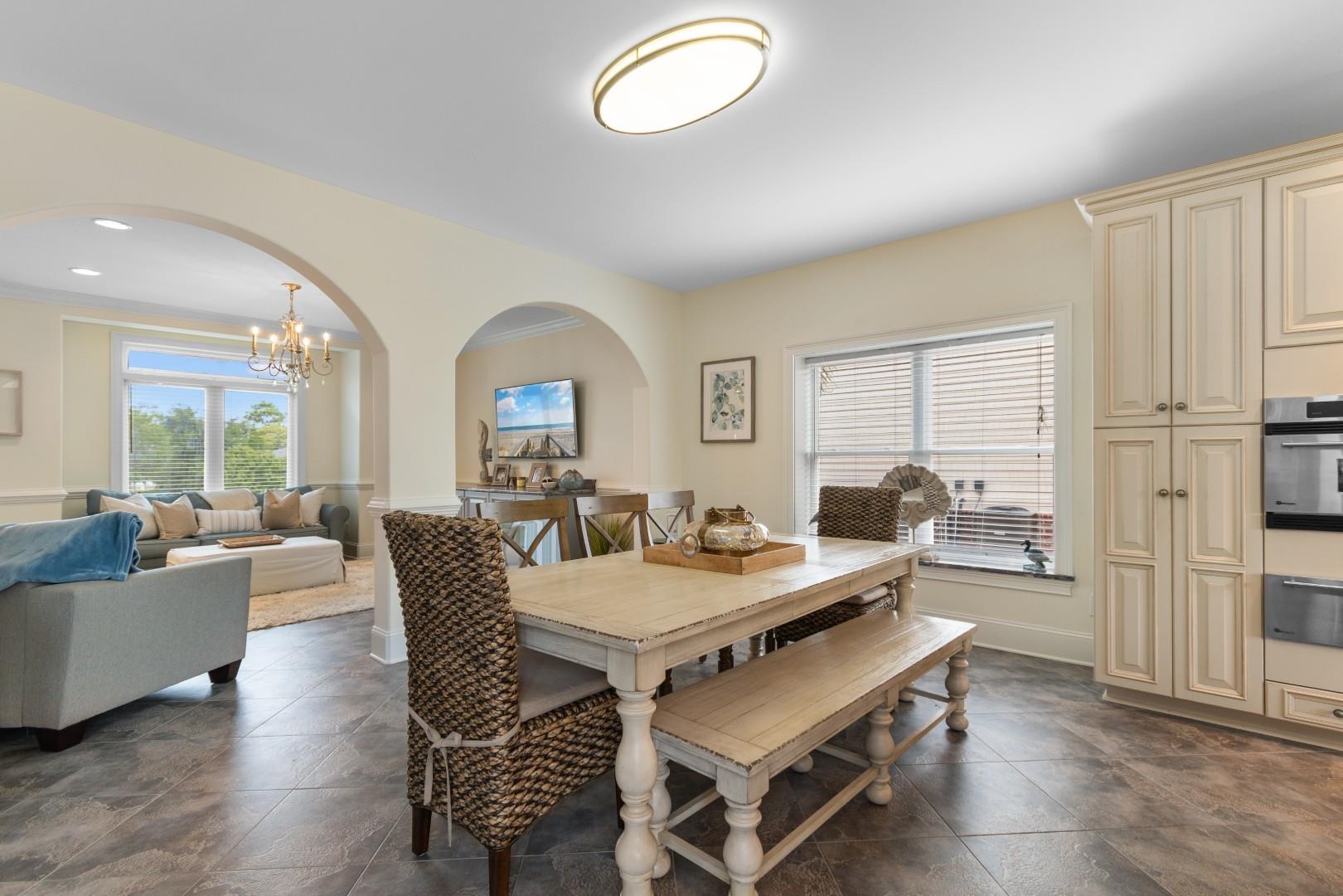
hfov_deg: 100.4
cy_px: 448
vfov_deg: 77.3
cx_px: 672
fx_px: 560
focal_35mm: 15
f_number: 4.5
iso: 100
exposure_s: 1/20
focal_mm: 10
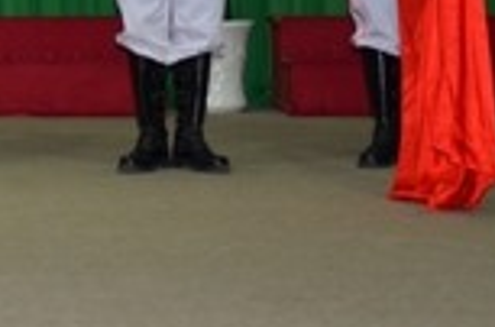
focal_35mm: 157
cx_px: -184
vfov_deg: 8.3
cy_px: -311
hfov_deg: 12.6
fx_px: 2153
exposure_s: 1/60
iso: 400
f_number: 4
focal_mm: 25
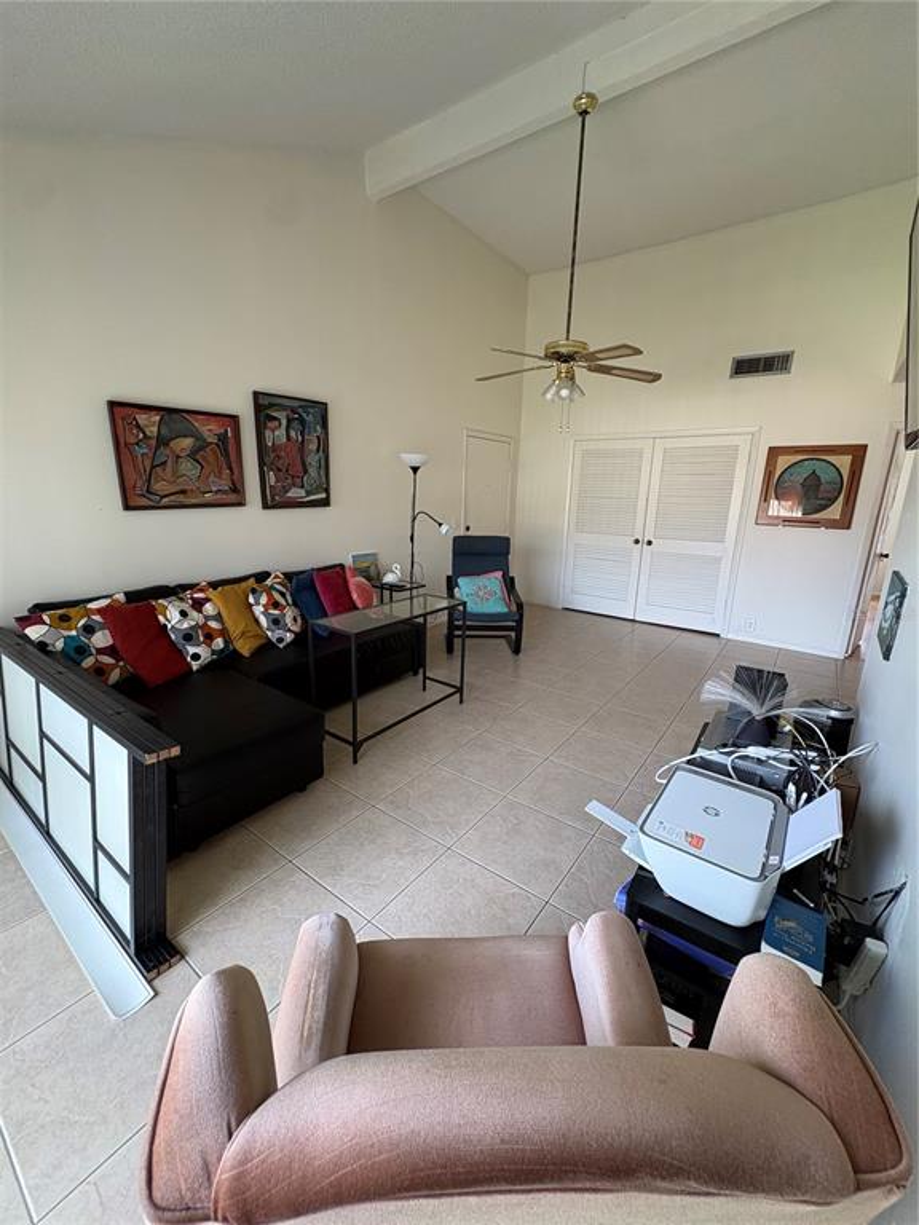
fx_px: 496
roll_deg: -1.8
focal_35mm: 14
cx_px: 460
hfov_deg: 85.7
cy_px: 612
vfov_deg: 102.1
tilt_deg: -13.4
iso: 125
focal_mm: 2.22
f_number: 2.2
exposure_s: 1/60
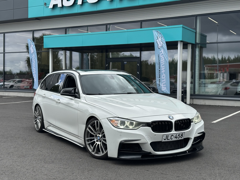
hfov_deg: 39.7
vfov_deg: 30.3
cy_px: 90
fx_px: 333
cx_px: 120
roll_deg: -0.7
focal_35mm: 48
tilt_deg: -0.7
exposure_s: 1/3058
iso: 64
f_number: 1.78
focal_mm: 6.86
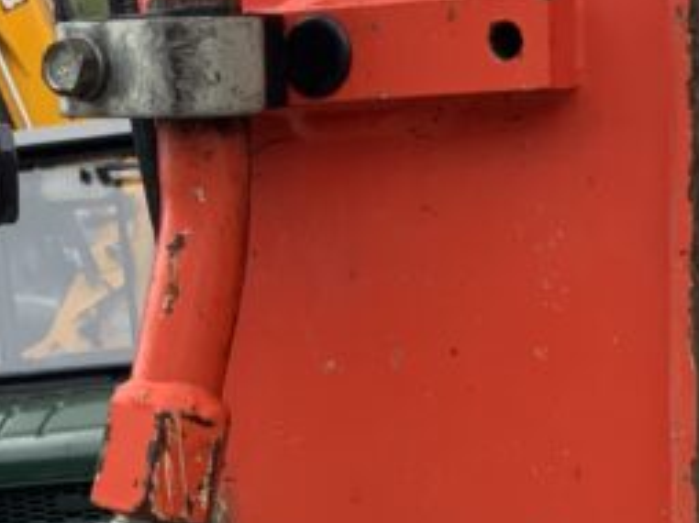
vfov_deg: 12.3
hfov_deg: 16.8
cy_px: 639
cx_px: 261
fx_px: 2360
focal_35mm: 117
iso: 16
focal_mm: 3
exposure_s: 1/439
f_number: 1.8
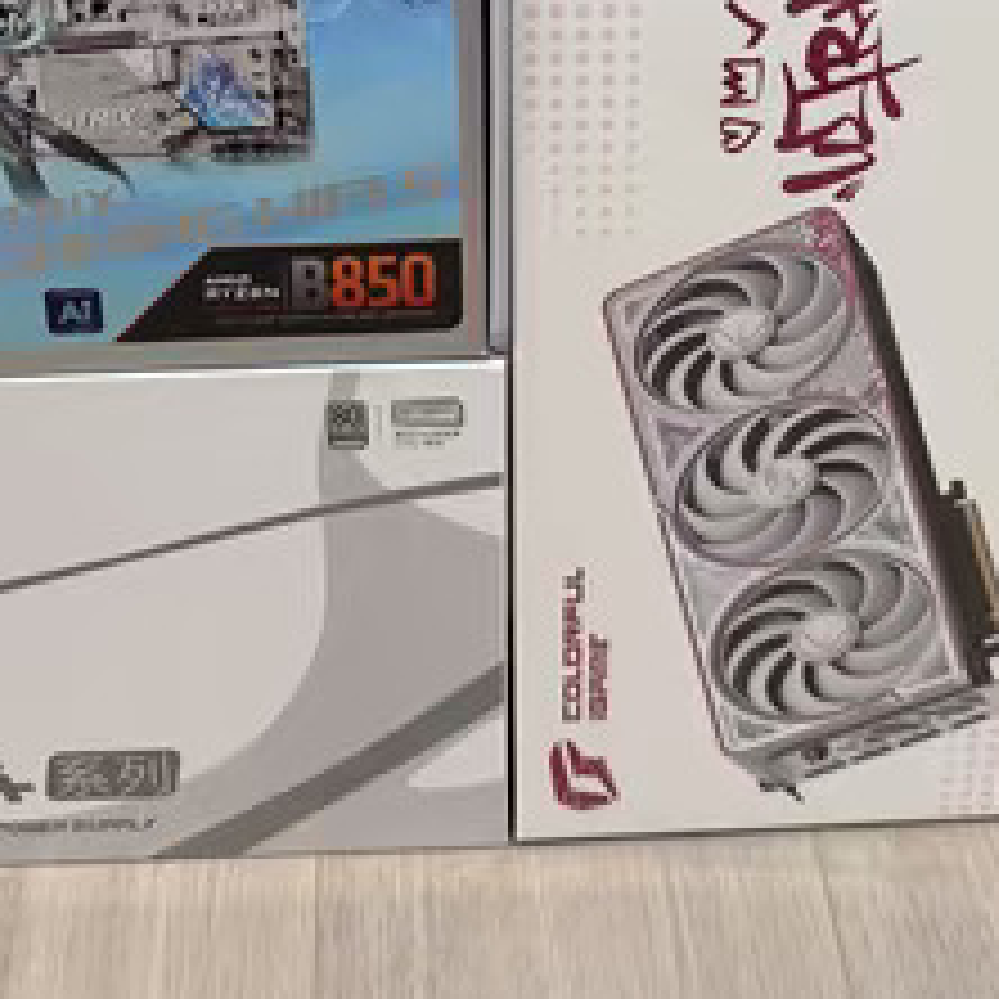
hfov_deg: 29.5
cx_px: 576
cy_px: 36
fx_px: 1894
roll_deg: -0.1
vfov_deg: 28.0
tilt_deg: -27.5
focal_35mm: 58
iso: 250
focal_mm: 6.76
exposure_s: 1/60
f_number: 1.78
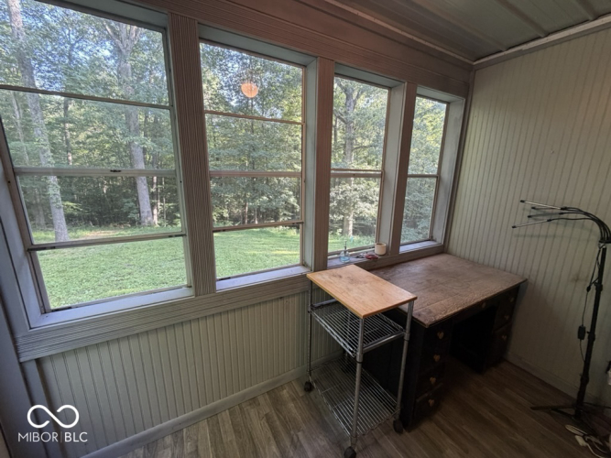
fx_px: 247
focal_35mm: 14
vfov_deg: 85.7
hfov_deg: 102.1
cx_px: 306
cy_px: 229
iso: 250
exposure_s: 1/60
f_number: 2.2
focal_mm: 2.22
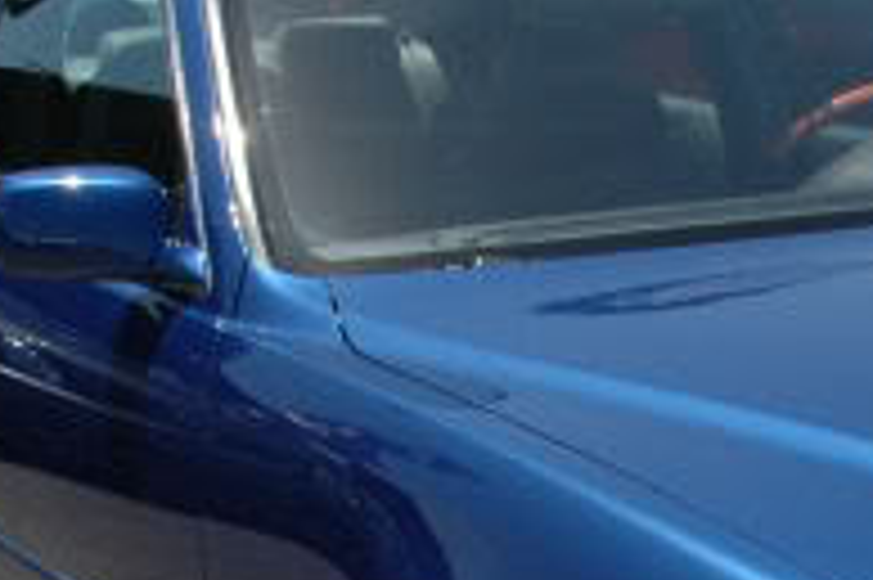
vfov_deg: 15.0
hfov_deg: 22.4
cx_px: 760
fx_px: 2156
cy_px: 593
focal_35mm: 89
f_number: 14
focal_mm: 18
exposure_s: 1/125
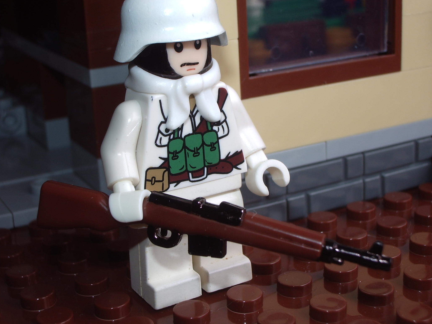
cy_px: 151
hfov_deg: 28.2
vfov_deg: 21.3
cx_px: 211
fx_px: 861
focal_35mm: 69
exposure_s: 1/50
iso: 50
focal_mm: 10.2
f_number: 5.6
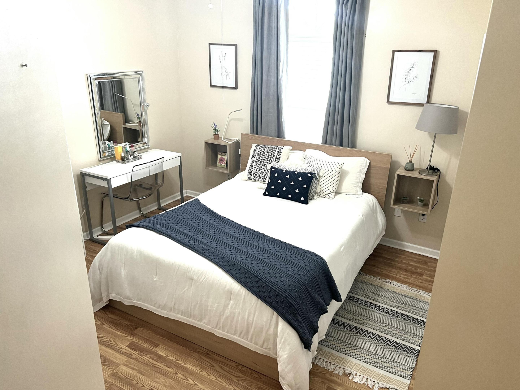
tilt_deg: -21.7
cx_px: 260
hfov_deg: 67.3
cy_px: 195
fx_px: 391
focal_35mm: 26
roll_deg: -1.8
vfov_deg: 53.1
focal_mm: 5.7
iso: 125
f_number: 1.5
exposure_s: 1/60
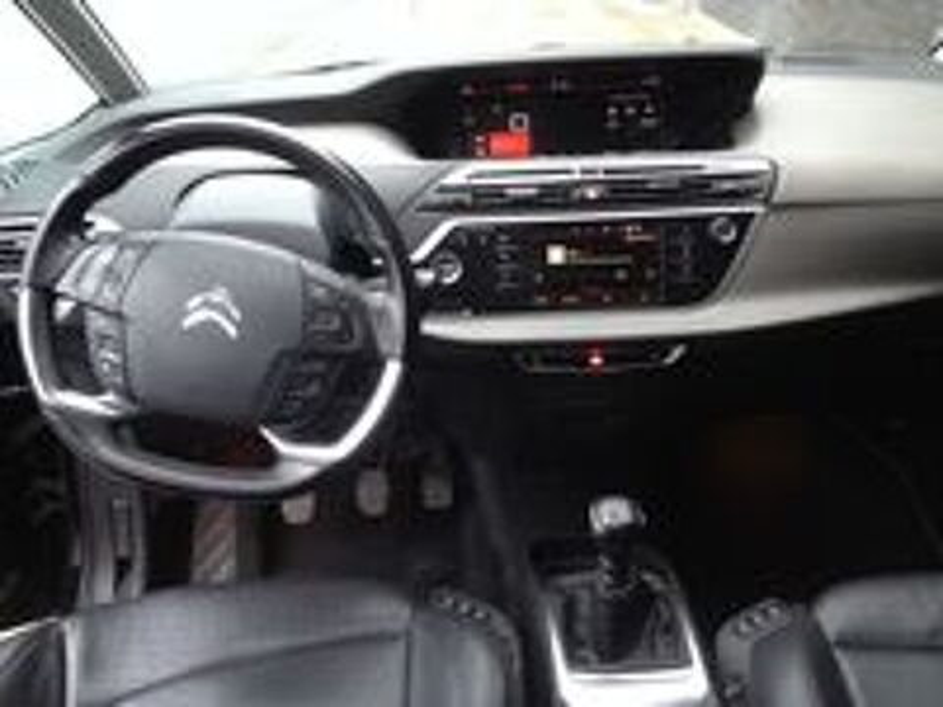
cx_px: 472
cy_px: 354
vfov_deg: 40.7
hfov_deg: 52.6
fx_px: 953
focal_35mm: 35
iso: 200
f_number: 2.4
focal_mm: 4.28
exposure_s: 1/20
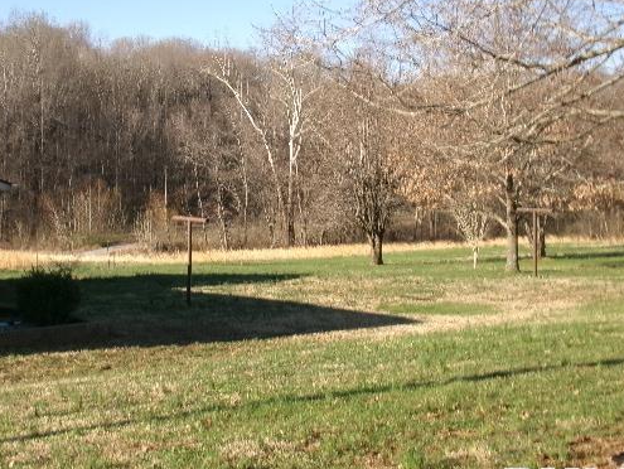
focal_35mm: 62
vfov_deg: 23.7
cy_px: 229
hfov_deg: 31.2
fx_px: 1118
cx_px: 292
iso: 100
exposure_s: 1/42
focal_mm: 8.5
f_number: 12.48
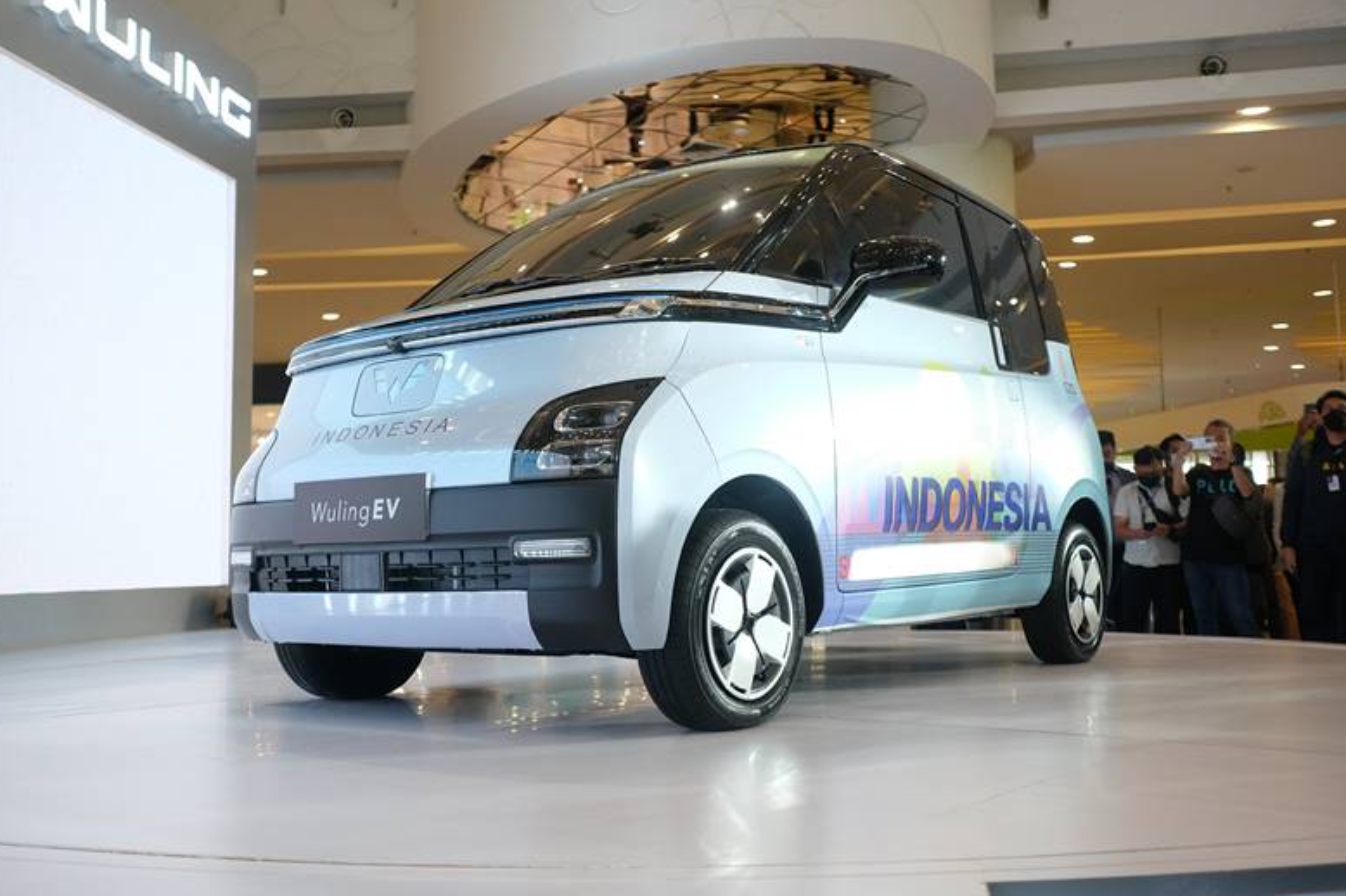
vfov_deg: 36.8
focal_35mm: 36
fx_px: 1345
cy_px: 458
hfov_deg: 53.2
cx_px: 666
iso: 1250
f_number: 2
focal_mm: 23
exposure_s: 1/320
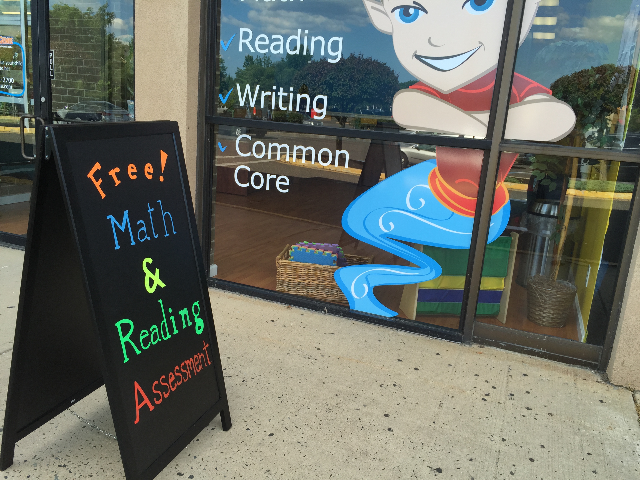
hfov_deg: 61.7
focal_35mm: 29
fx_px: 536
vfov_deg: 48.2
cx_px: 320
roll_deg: -4.8
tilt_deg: -13.9
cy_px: 240
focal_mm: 4.15
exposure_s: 1/359
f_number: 2.2
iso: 32
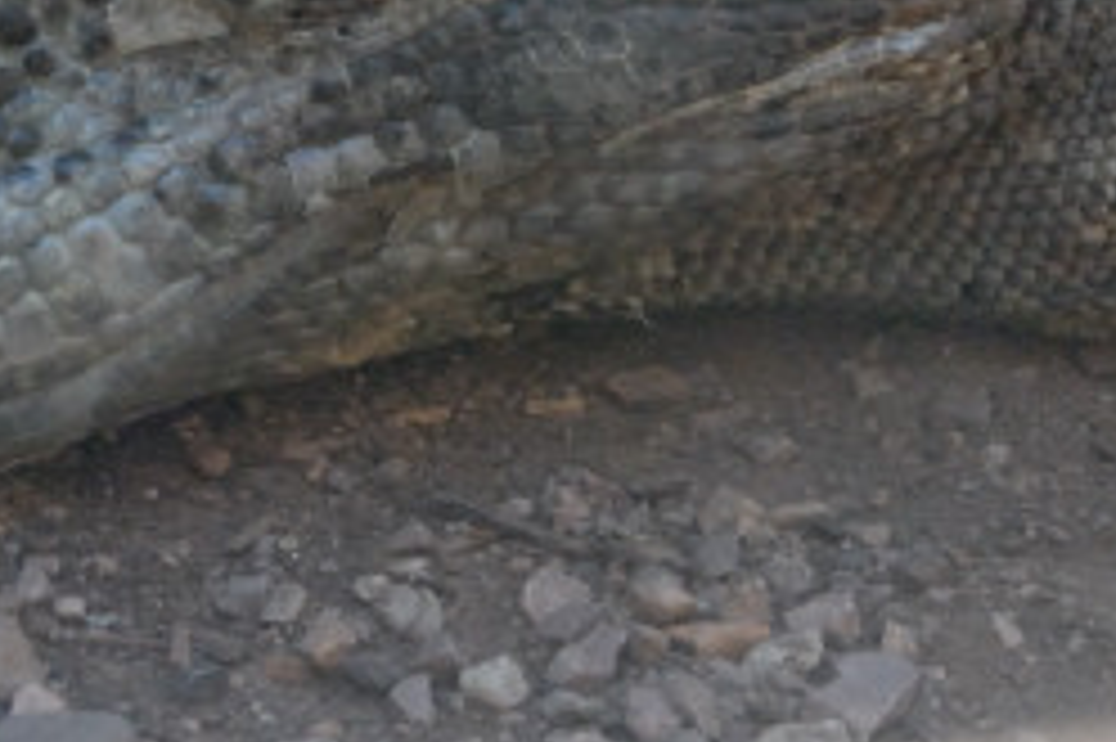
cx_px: 428
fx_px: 17254
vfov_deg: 2.5
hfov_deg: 3.7
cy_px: -202
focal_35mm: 557
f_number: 8
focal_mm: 95
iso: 1100
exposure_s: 1/250
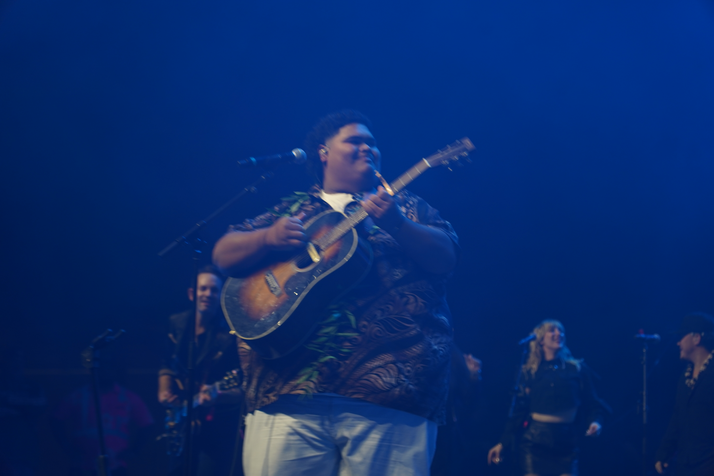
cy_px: 238
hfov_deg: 21.7
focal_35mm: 94
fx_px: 1864
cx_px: 357
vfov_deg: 14.6
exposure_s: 1/100
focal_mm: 94
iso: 400
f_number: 4
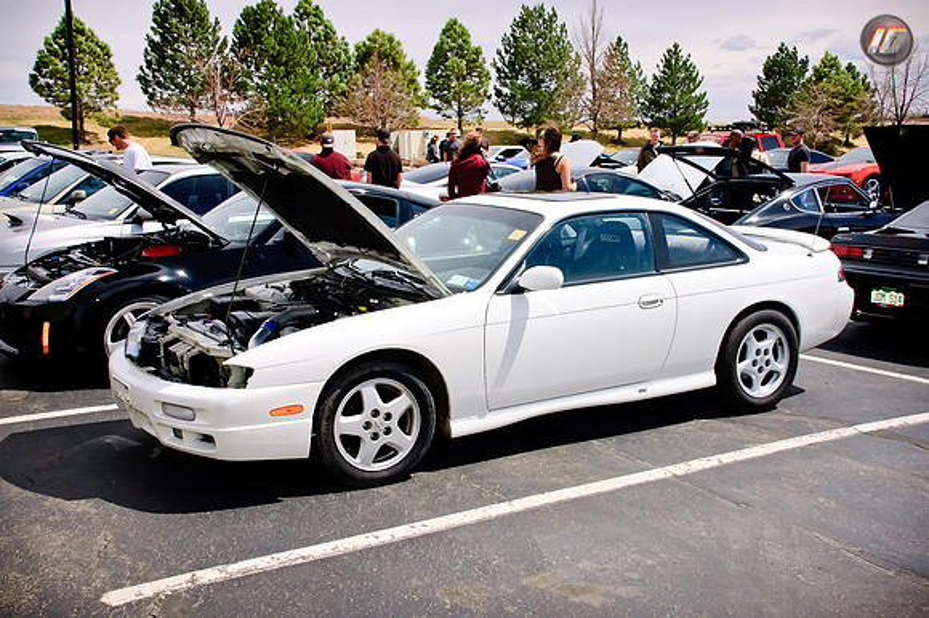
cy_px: 309
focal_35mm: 39
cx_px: 464
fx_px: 1006
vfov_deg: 34.2
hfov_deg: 49.6
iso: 200
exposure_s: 1/320
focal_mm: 26
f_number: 9
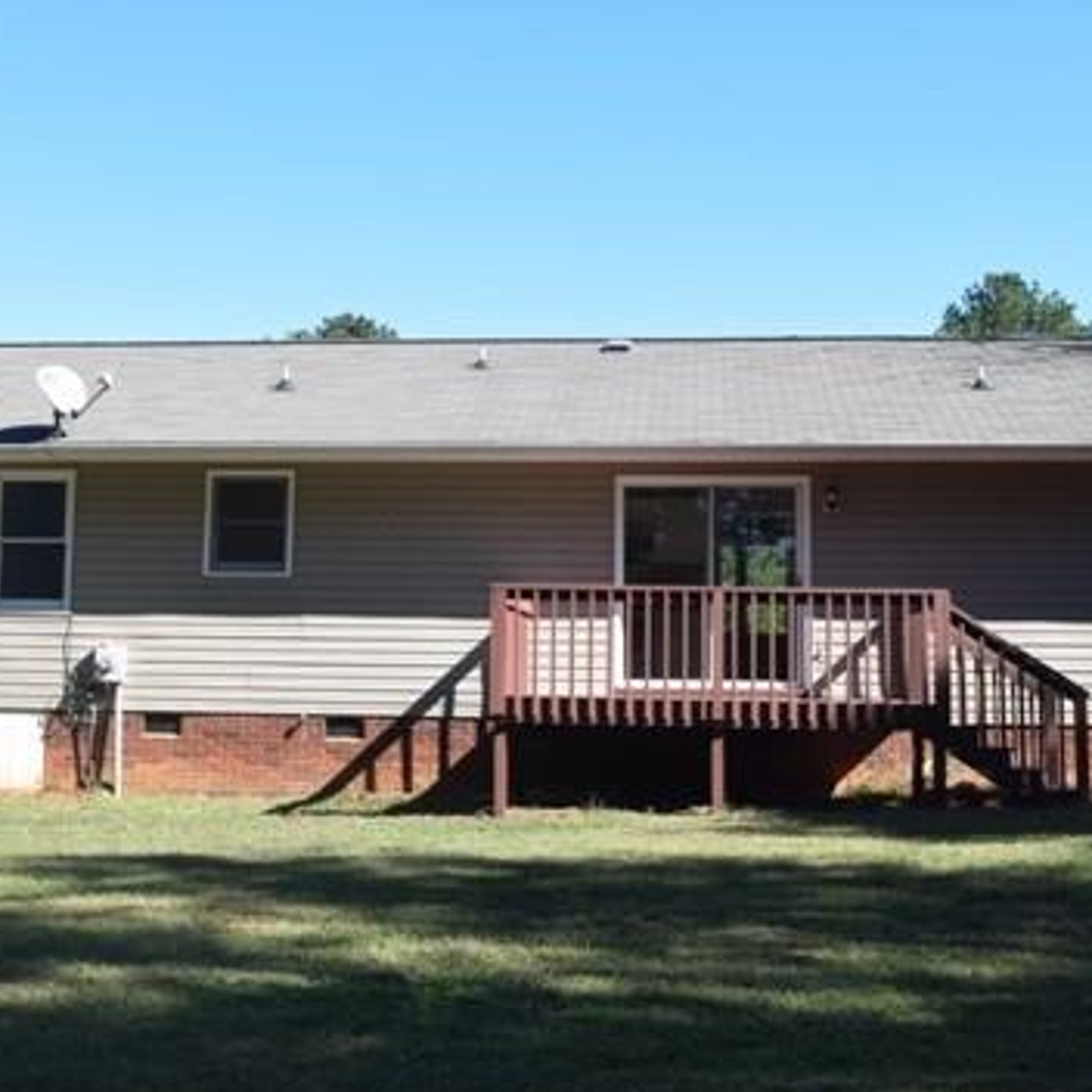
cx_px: 475
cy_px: 454
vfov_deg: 33.3
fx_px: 1820
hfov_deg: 33.4
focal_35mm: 51
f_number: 9
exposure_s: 1/320
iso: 200
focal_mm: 22
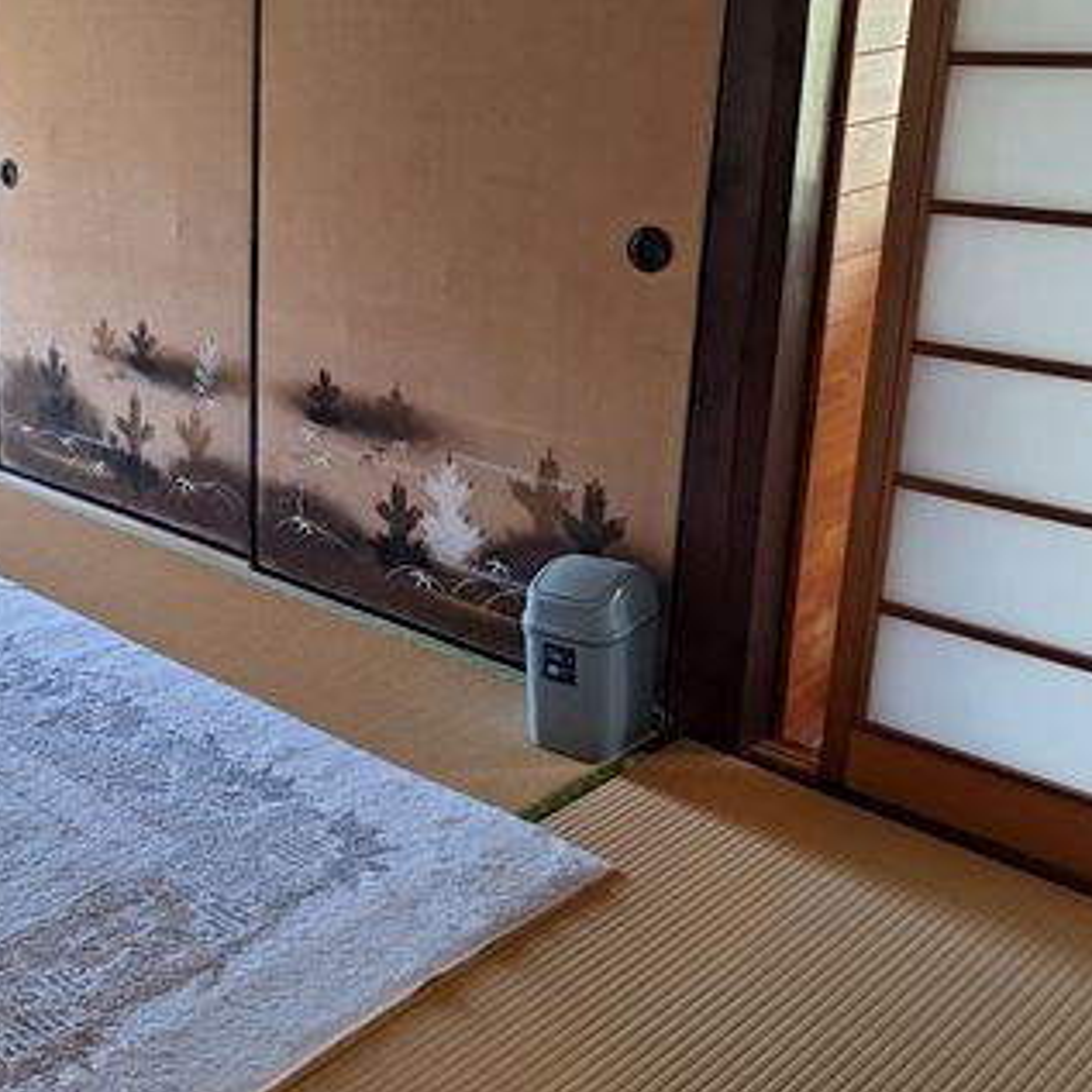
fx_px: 1463
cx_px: 28
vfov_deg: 40.7
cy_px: 437
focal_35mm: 41
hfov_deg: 37.1
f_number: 1.8
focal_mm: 5.54
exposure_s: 1/50
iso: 125
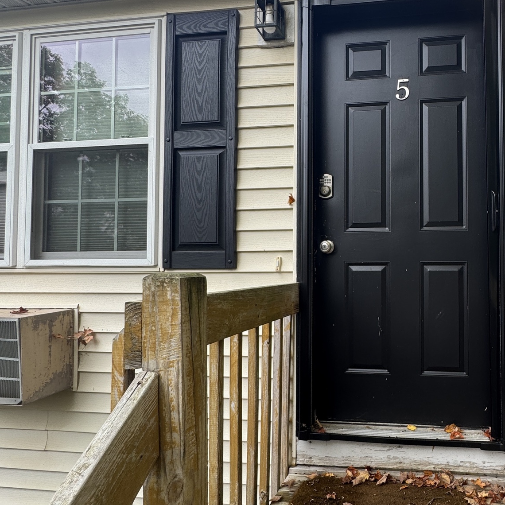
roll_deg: +1.8
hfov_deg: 59.8
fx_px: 413
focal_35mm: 25
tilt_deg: +4.2
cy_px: 257
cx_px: 373
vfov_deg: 62.9
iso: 50
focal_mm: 2.22
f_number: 2.2
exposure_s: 1/120
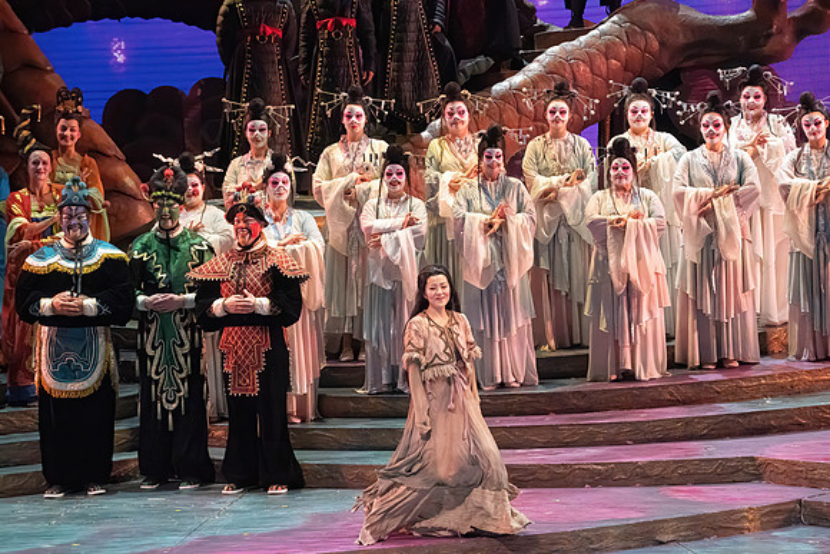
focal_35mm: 200
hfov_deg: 10.3
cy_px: 277
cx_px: 415
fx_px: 4612
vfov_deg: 6.9
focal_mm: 200
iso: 20000
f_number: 10
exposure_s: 1/1000
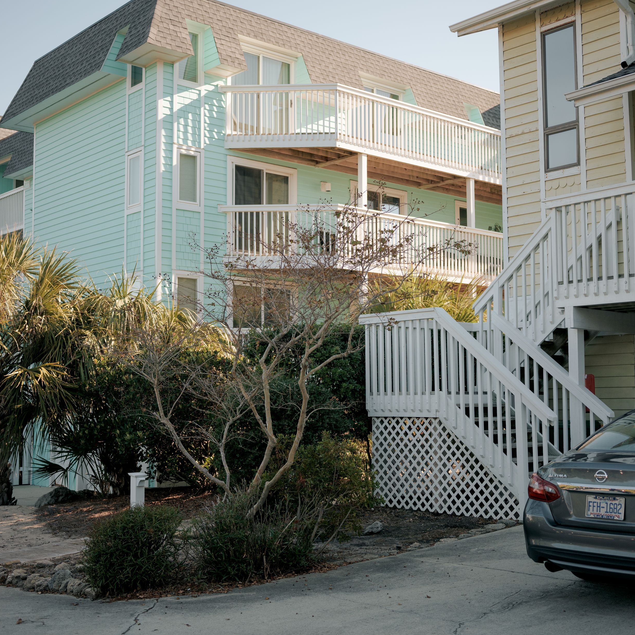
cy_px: 328
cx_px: 313
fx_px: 996
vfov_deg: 35.4
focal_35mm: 48
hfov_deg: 35.4
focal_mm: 50
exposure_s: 1/1250
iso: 400
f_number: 3.5
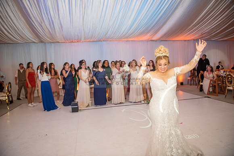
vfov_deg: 53.2
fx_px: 156
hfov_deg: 73.7
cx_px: 117
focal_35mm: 24
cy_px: 78
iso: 1000
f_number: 2.8
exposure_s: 1/160
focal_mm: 24
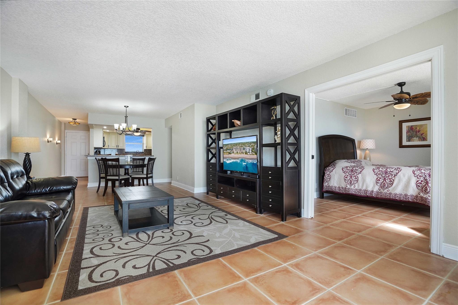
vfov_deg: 73.7
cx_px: 229
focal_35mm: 16
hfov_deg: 96.7
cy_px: 152
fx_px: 204
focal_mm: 16
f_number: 5
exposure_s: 1/200
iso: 1000
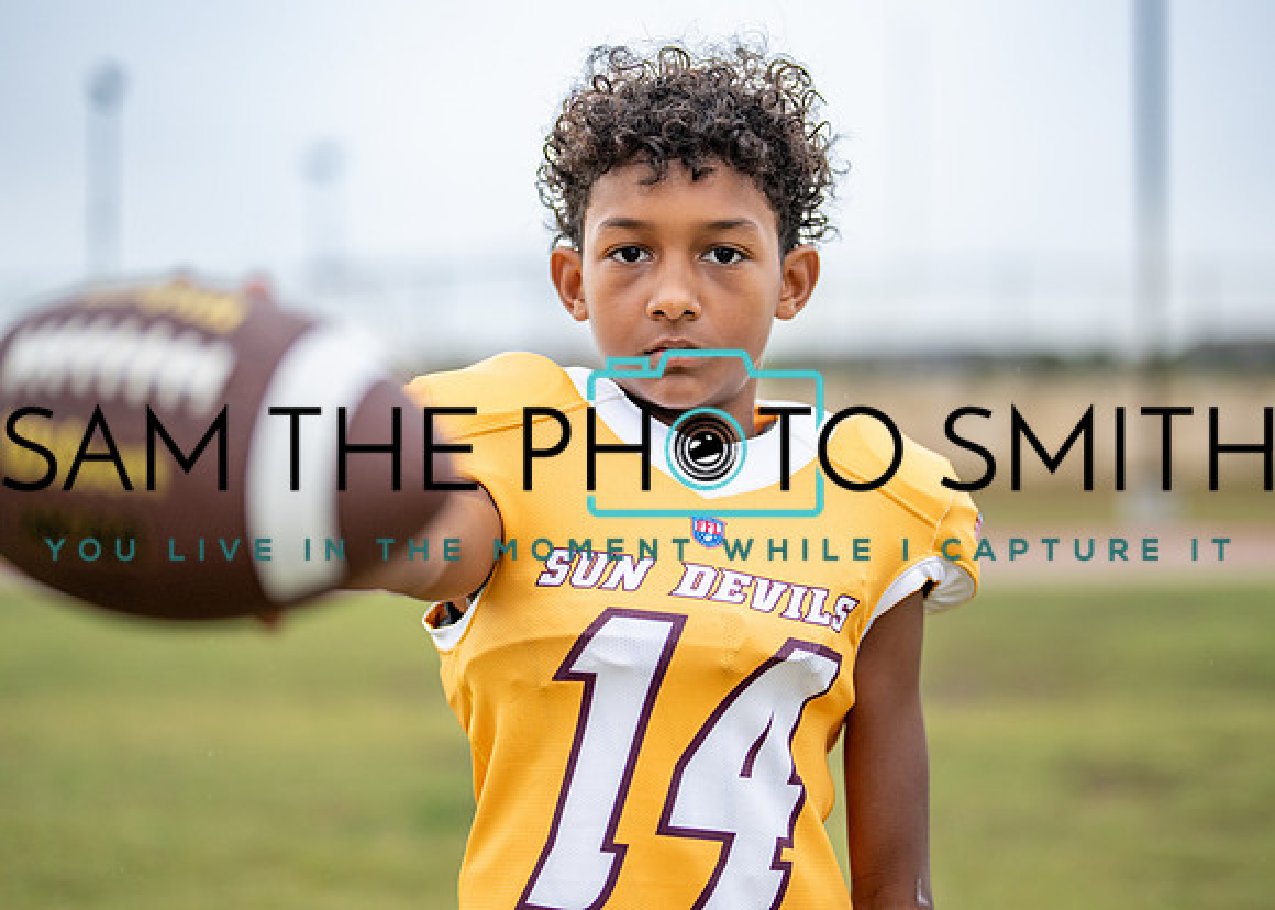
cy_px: 418
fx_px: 2267
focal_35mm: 63
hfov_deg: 31.4
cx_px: 669
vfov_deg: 22.7
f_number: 1.2
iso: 320
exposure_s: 1/1250
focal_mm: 50
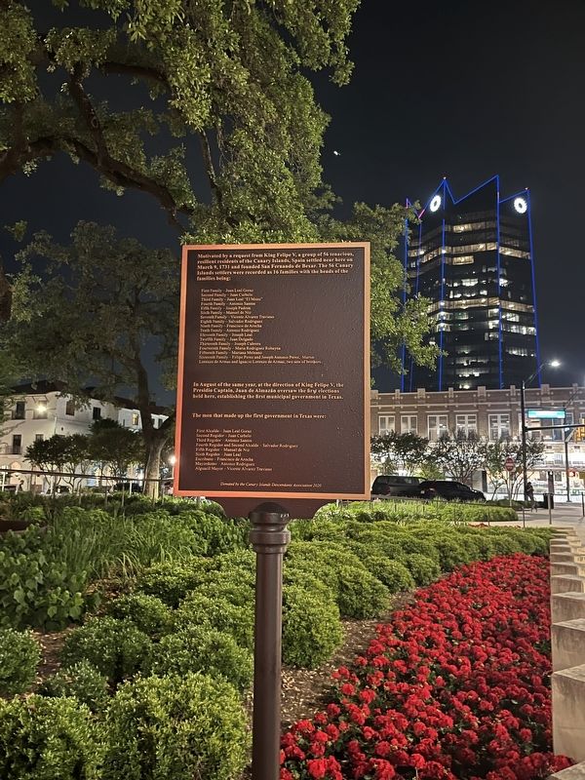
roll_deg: +0.0
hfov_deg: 53.1
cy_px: 390
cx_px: 292
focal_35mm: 26
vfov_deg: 67.3
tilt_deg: +8.2
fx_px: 586
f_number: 1.6
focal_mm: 5.1
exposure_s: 1/11
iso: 640
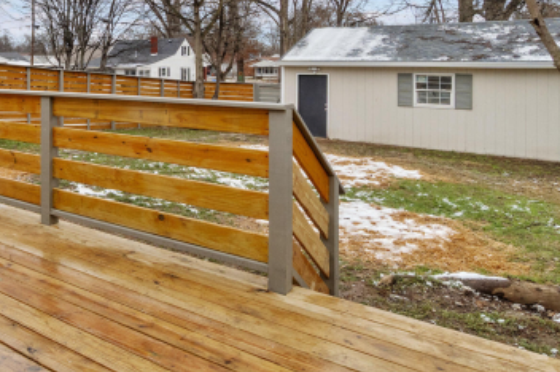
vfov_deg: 38.9
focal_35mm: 32
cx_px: 86
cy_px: 56
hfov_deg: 53.4
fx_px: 497
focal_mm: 10
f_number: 8
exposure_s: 1/125
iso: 400
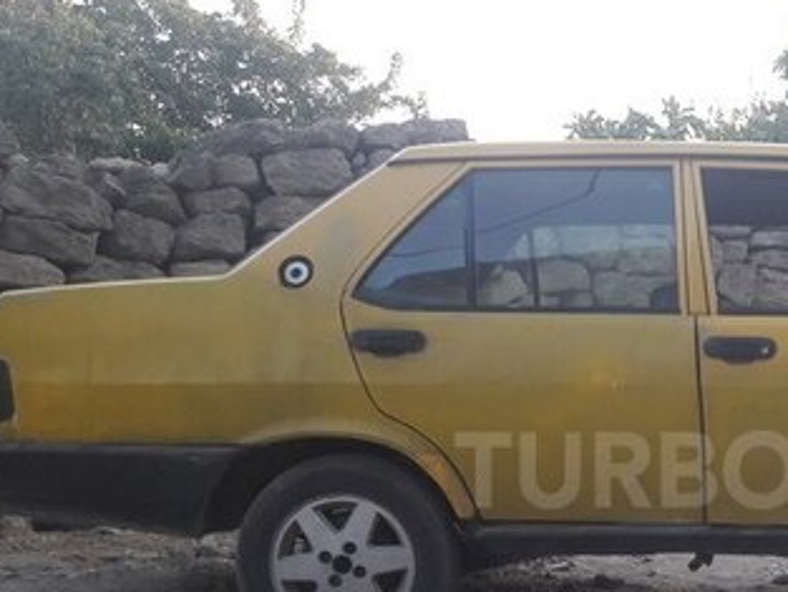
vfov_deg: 24.5
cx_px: 712
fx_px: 1344
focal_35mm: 59
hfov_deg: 31.2
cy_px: 470
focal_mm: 3.7
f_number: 1.9
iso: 64
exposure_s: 1/100
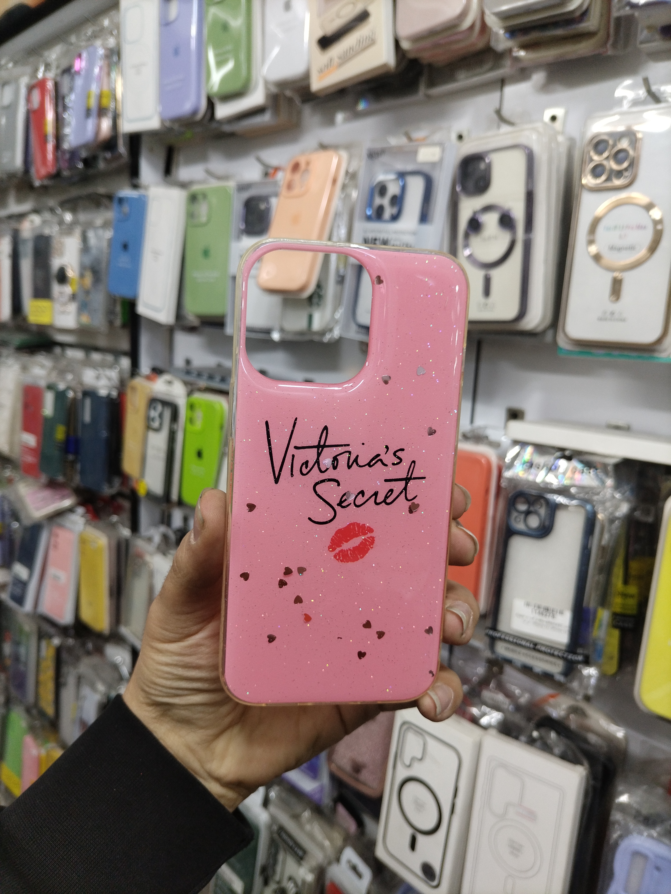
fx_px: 672
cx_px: 336
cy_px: 447
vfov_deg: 67.3
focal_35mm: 26
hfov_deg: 53.1
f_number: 1.8
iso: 200
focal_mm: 4.7
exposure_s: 1/50
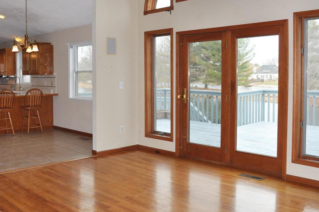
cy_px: 88
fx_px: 327
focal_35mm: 37
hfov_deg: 51.7
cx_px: 133
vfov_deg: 35.7
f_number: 6.3
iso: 400
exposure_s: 1/200
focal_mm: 18
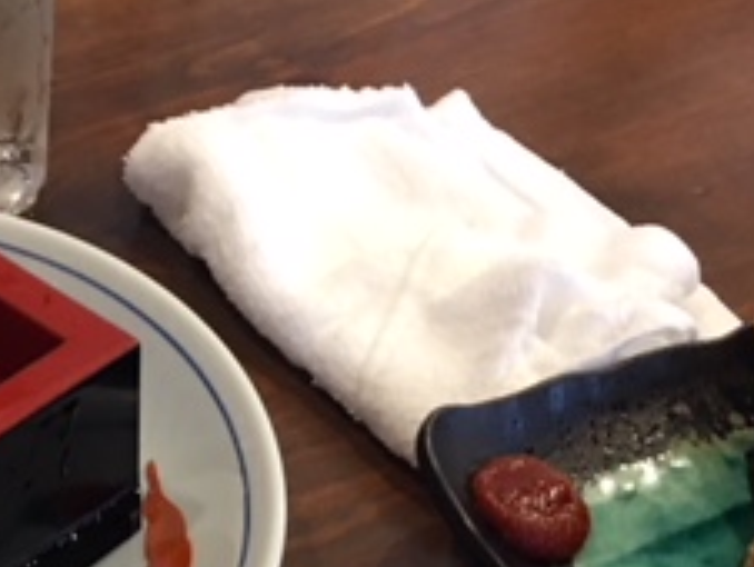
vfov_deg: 17.7
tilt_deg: -44.0
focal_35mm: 82
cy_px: 517
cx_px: 190
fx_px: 1788
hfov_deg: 23.6
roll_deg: -3.5
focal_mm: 4.15
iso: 64
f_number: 2.2
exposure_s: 1/15
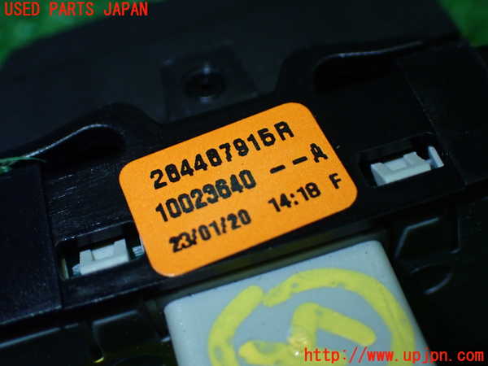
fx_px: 818
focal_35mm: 58
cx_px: 244
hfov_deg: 33.2
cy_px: 183
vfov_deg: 25.2
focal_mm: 10.35
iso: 500
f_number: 3.5
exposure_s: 1/250
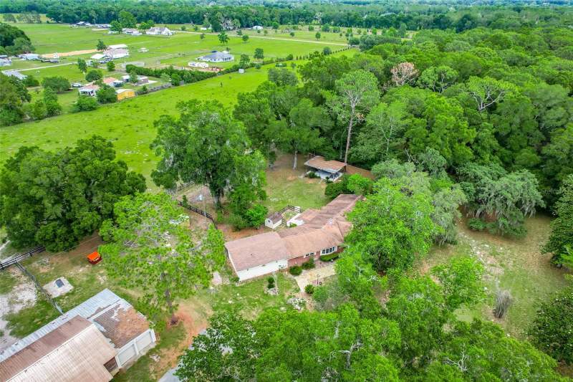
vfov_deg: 57.2
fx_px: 350
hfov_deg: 78.6
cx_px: 286
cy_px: 191
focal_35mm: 22
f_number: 2.8
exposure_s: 1/50
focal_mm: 8.38
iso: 100
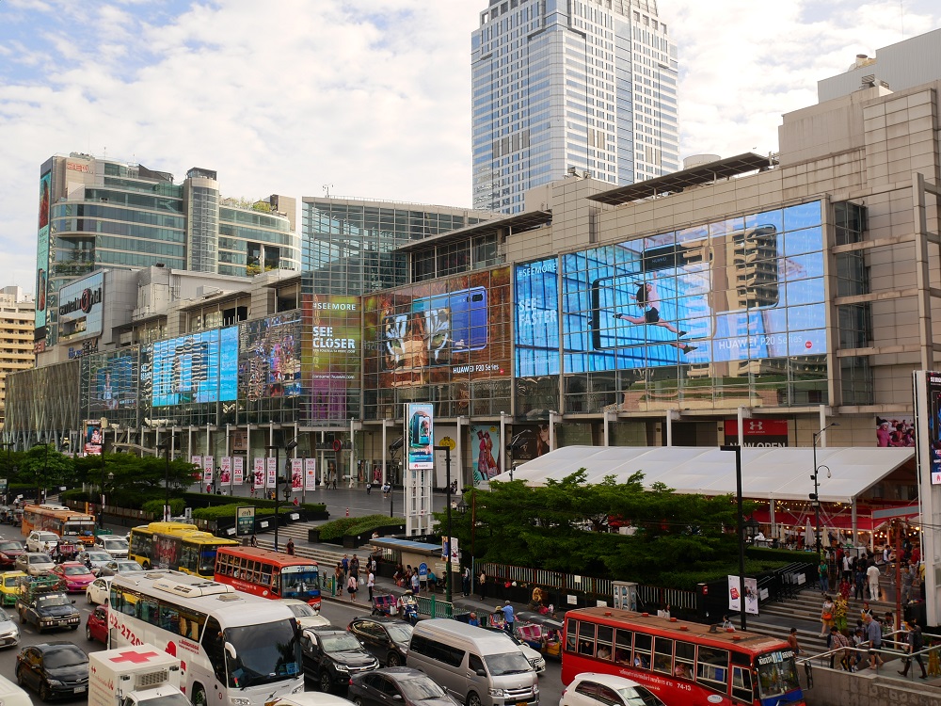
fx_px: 870
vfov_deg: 44.2
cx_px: 470
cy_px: 353
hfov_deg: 56.8
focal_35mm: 32
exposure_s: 1/200
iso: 200
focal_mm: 16
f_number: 8
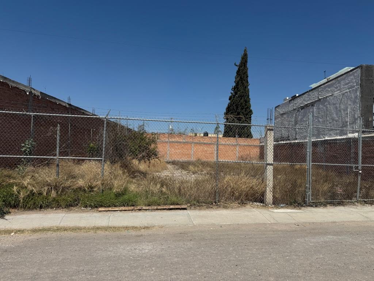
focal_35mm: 24
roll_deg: -2.4
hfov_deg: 71.6
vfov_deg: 56.8
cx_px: 187
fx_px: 259
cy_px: 140
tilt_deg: +0.6
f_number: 1.78
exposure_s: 1/7937
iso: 80
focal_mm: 6.76
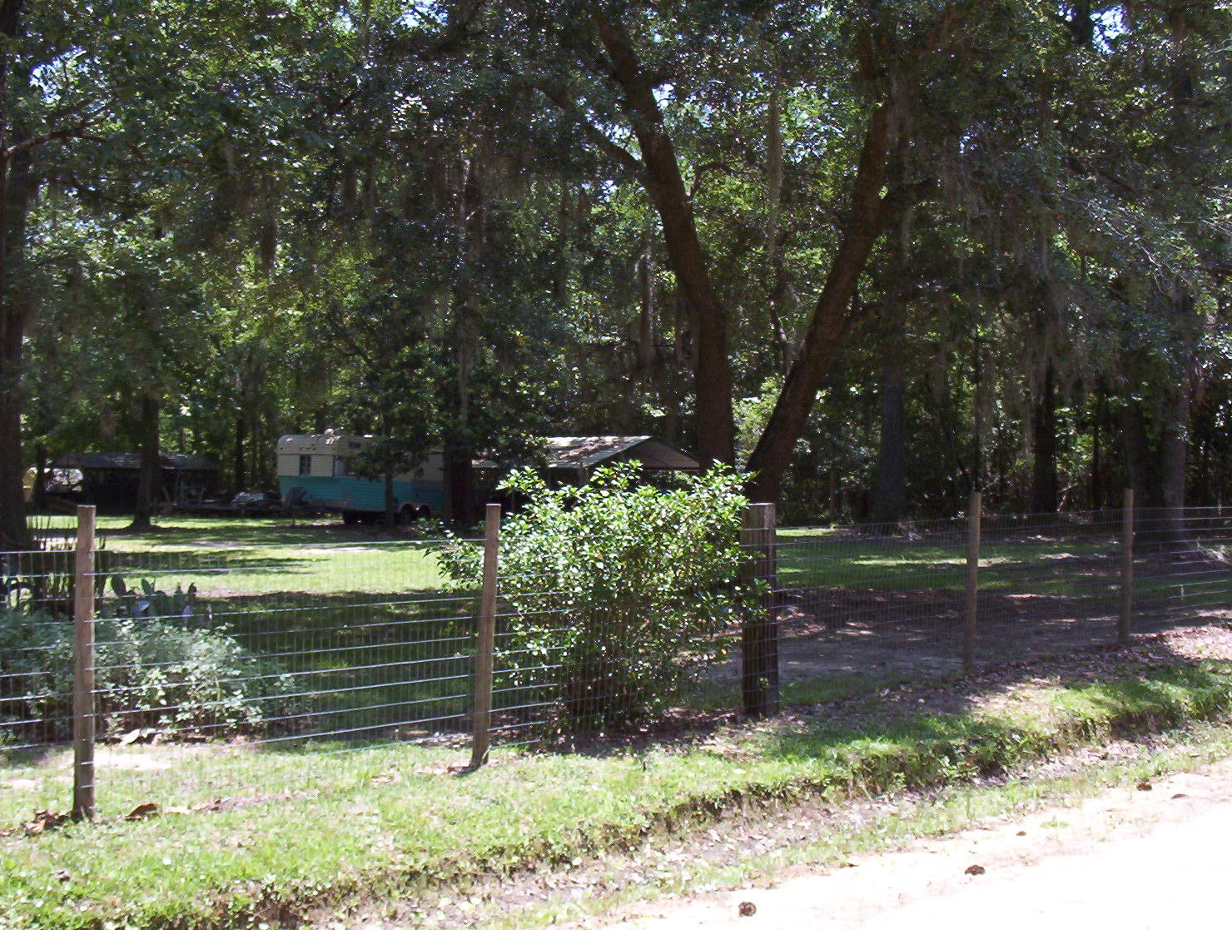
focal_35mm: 43
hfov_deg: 43.8
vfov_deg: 33.7
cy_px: 500
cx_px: 592
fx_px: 1534
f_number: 4.5
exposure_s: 1/214
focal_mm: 6
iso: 100
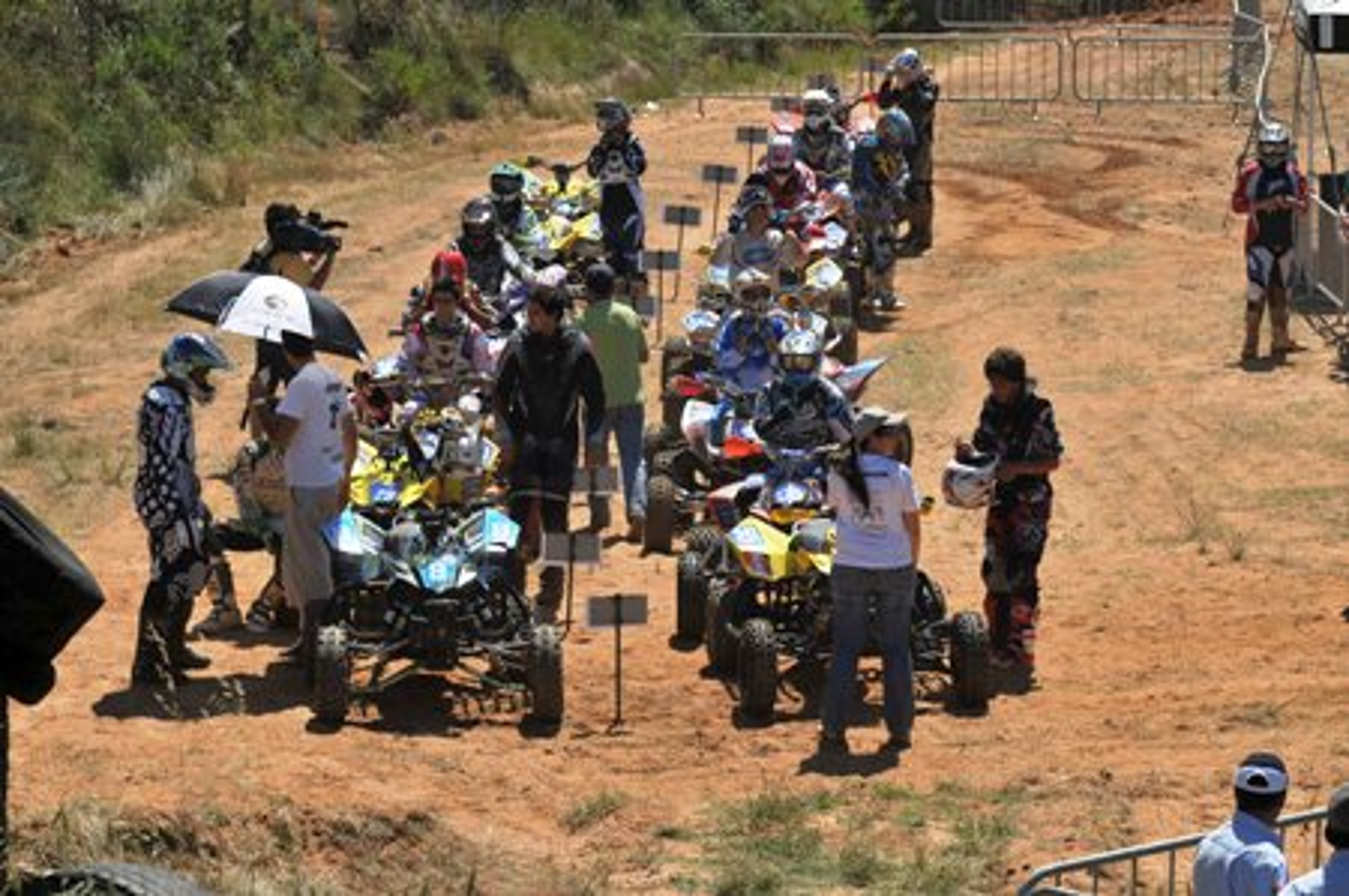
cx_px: 674
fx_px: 5334
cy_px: 448
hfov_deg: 14.4
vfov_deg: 9.6
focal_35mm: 142
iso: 200
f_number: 6.3
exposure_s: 1/1000
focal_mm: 95
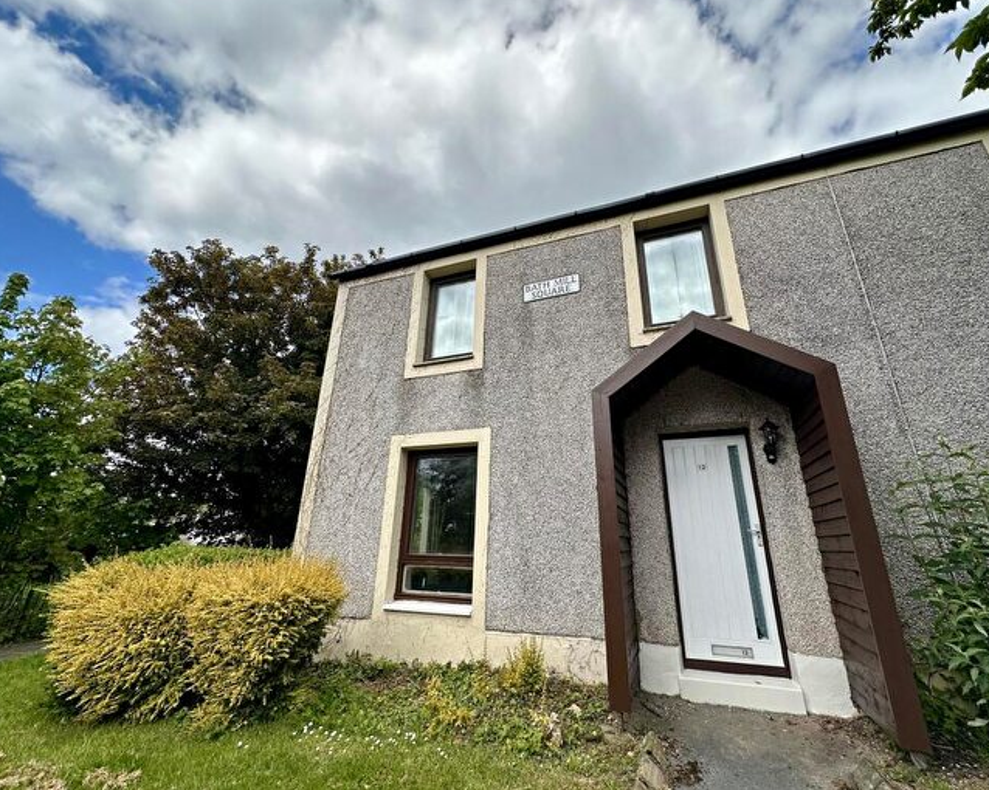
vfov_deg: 84.0
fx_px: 439
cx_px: 513
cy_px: 386
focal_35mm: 15
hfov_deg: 96.8
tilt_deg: +19.5
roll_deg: -1.1
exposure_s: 1/1195
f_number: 2.2
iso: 40
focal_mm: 2.22
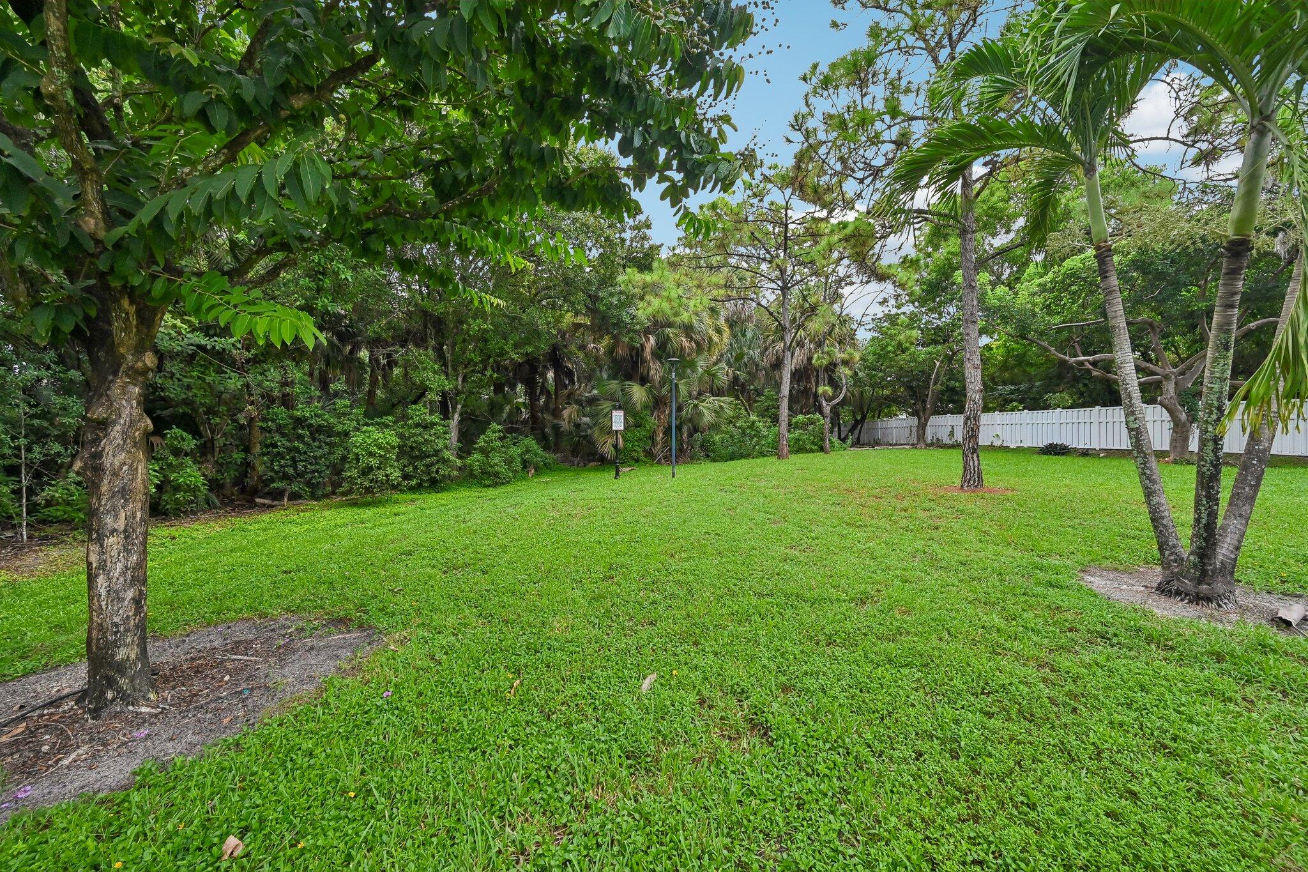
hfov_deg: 104.3
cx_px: 654
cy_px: 436
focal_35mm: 14
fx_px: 509
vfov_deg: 81.2
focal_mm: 14
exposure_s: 1/320
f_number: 8
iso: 4000
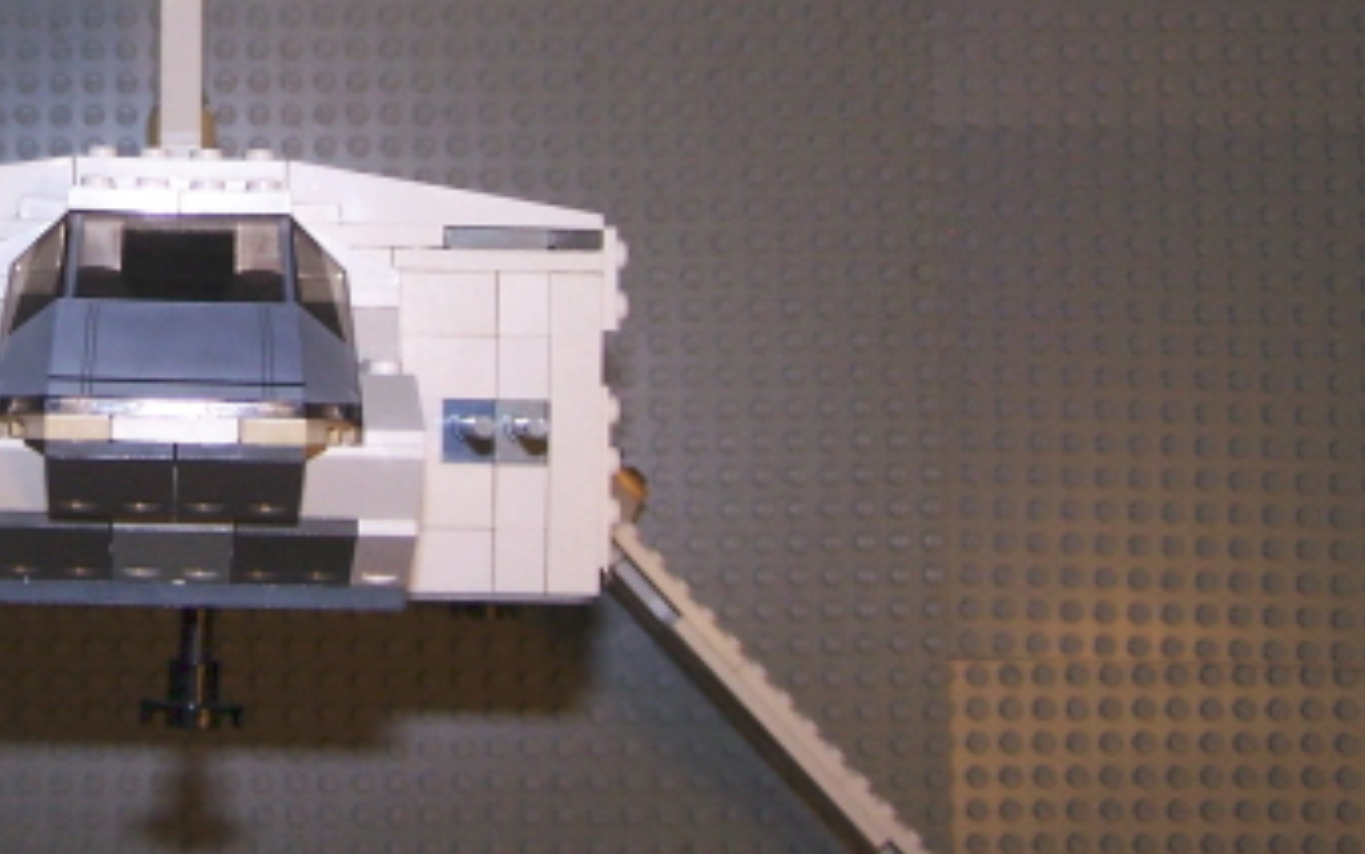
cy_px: 157
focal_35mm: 76
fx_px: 2828
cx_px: 133
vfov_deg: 17.0
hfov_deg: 26.2
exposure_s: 1/60
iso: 140
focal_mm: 6.3
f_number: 2.8
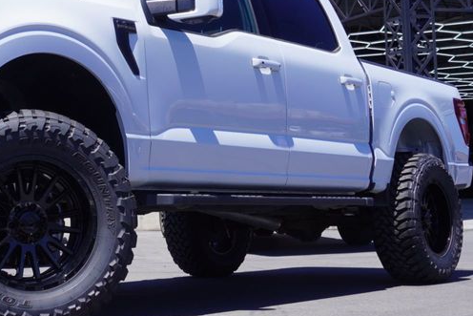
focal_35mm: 65
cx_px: 86
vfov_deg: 20.8
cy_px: 84
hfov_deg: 30.1
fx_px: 855
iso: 100
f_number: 9
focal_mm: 21
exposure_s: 1/125
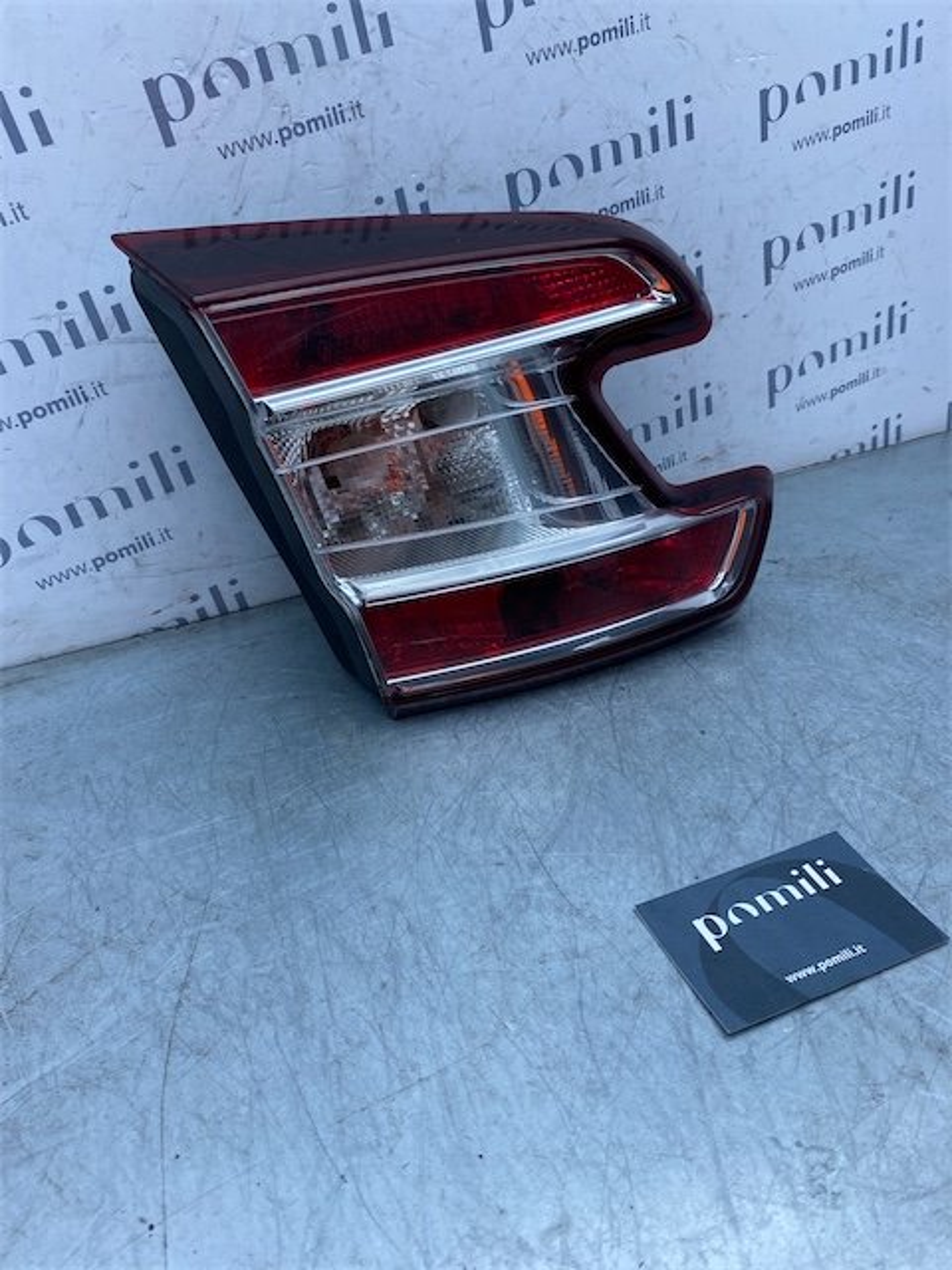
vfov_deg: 67.3
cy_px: 635
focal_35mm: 26
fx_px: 953
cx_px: 476
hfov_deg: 53.1
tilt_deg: -31.7
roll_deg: +1.7
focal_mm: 4.25
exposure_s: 1/864
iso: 32
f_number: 1.8
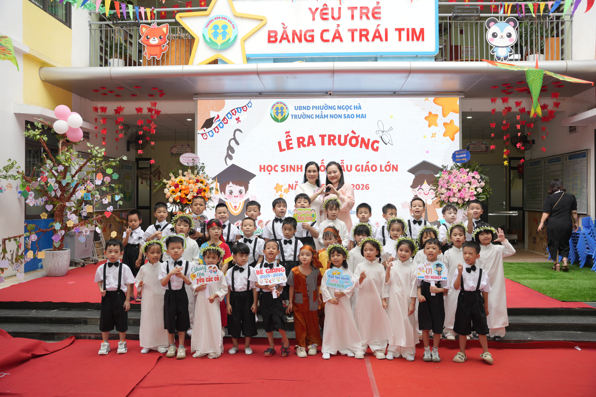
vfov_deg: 42.7
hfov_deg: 60.8
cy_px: 198
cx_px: 298
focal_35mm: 31
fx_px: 508
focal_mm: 30.7
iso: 200
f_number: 4
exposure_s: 1/160
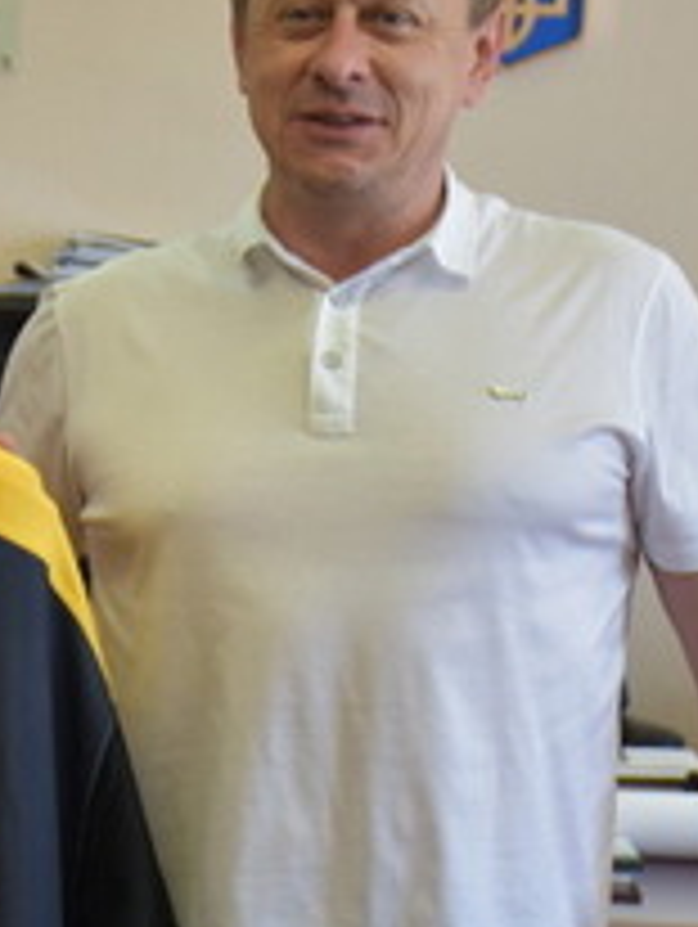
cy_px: 587
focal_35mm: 169
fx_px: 4534
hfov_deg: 8.7
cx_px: -146
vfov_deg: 11.7
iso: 400
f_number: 4.5
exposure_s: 1/80
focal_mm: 42
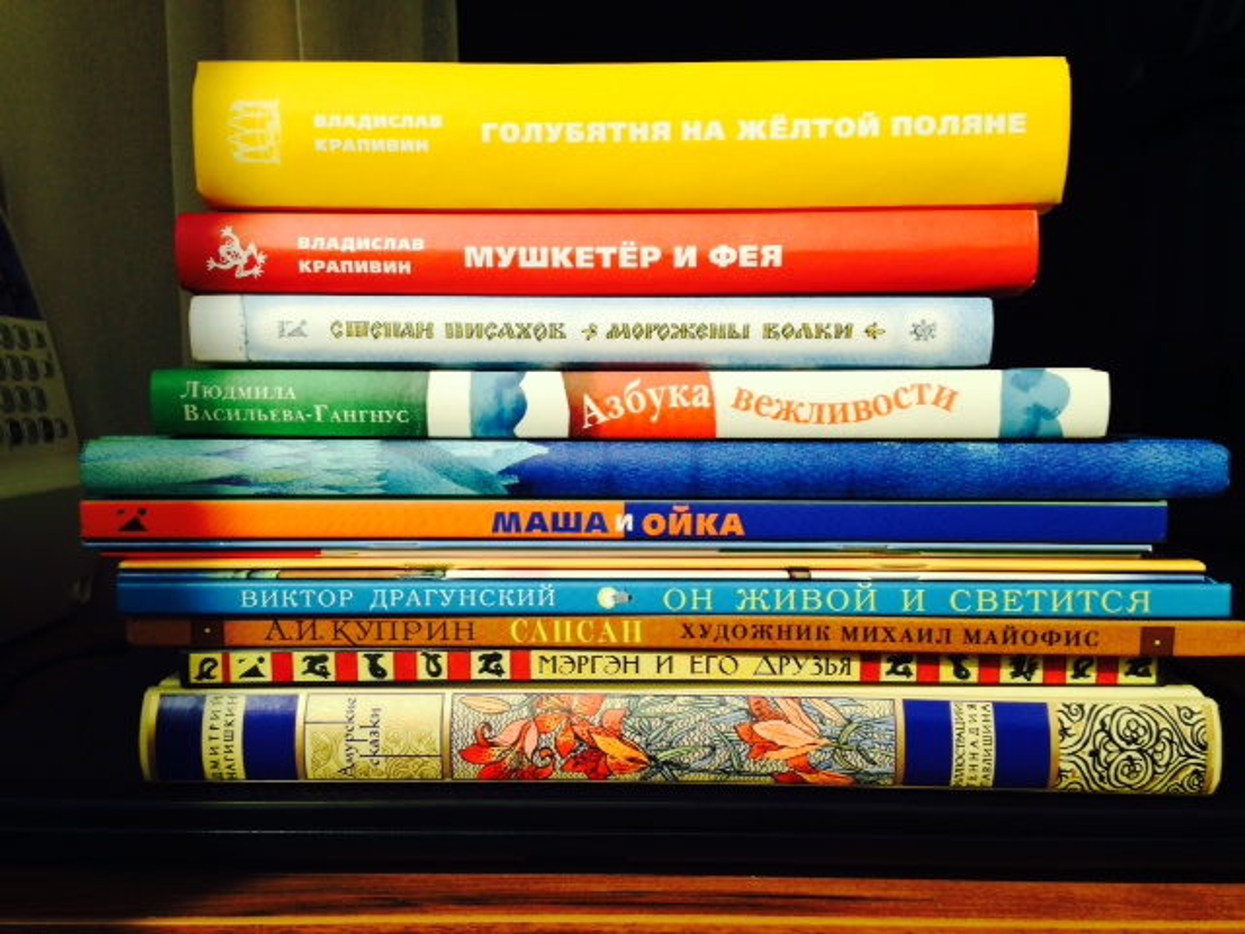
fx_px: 1187
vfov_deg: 42.9
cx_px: 622
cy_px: 467
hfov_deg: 55.4
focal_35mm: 33
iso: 50
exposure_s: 1/1022
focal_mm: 4.12
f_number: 2.4
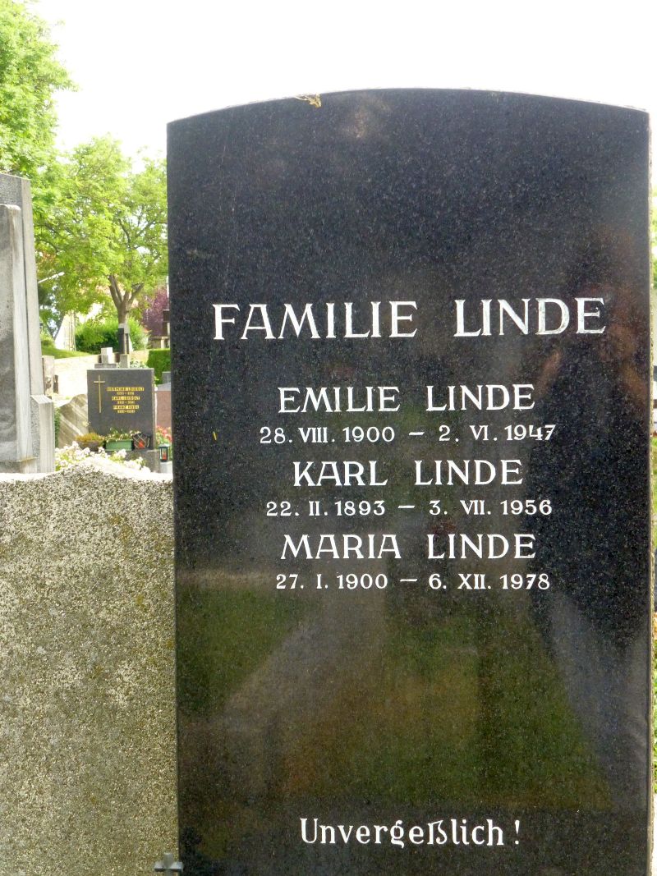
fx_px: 2151
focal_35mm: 85
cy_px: 438
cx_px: 328
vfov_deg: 23.0
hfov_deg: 17.4
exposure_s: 1/250
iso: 500
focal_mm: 15.1
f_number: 5.2
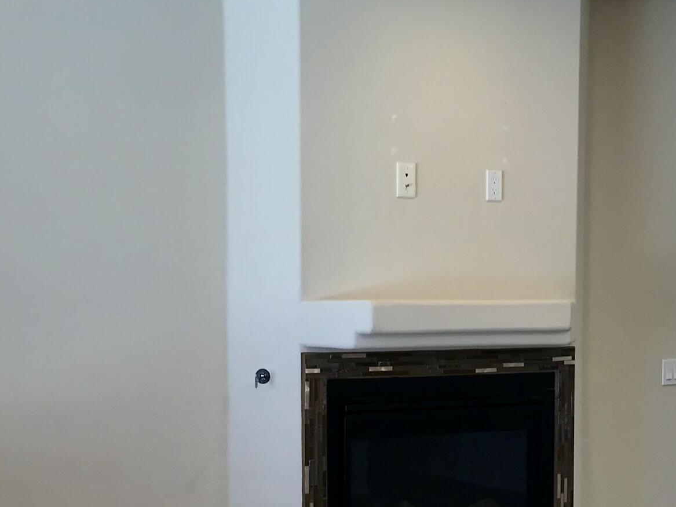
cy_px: 413
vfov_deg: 20.2
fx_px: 1406
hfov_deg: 26.8
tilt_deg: -4.7
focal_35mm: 72
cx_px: 475
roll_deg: +0.0
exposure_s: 1/60
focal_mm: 3.99
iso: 32
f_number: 1.8
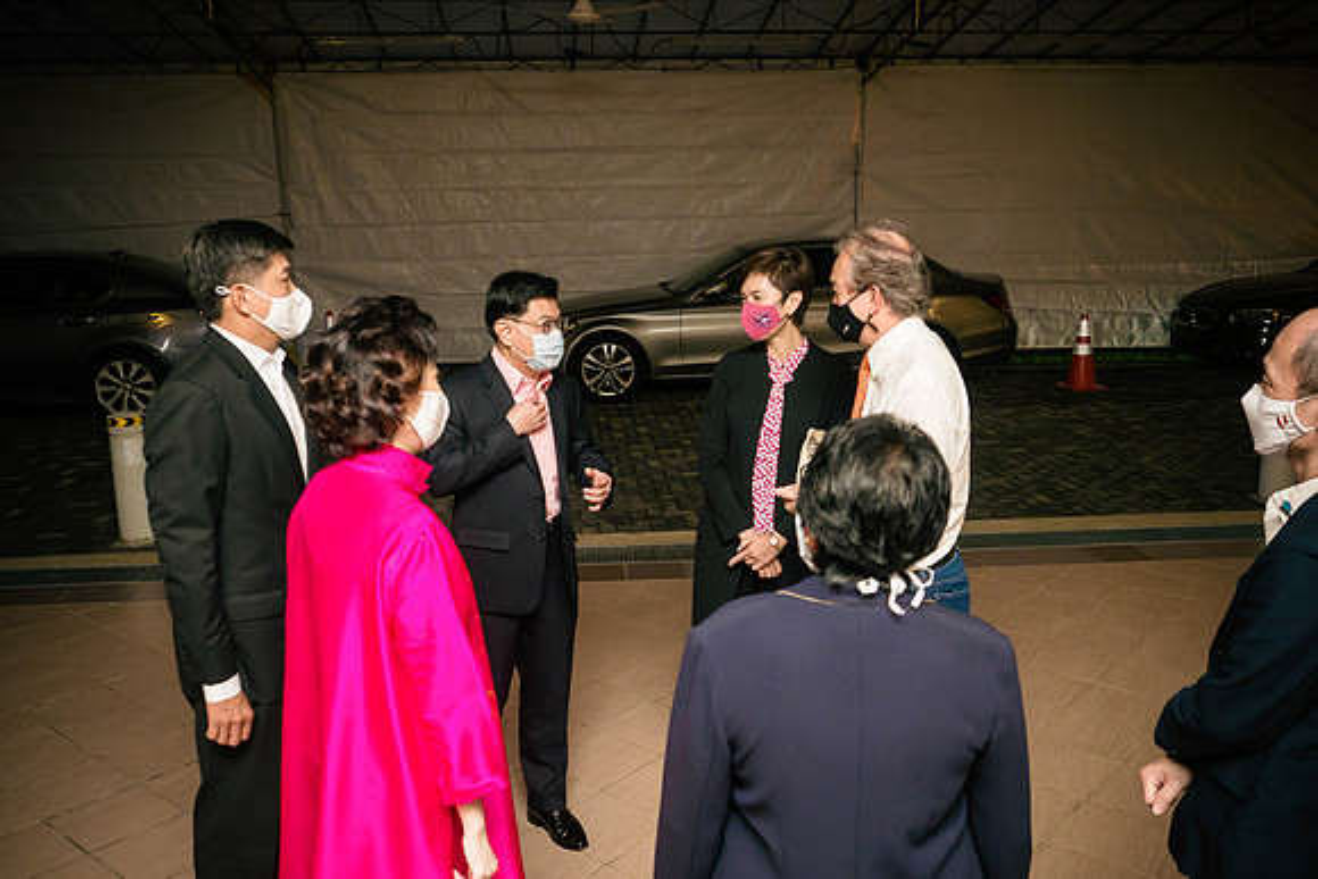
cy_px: 440
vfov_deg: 40.9
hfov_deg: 58.3
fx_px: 1181
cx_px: 659
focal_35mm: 32
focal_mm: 15
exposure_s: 1/125
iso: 1600
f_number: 2.8
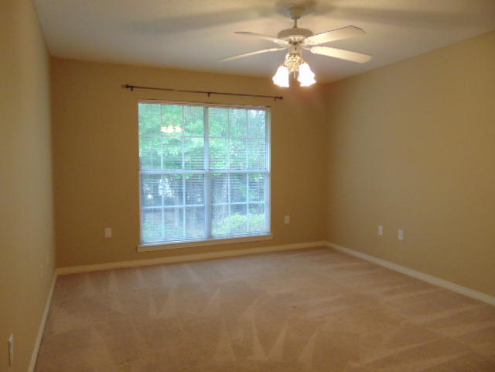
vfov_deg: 54.9
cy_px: 186
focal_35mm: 25
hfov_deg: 69.4
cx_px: 248
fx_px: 357
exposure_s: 1/30
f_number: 3
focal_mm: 4.5
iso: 200
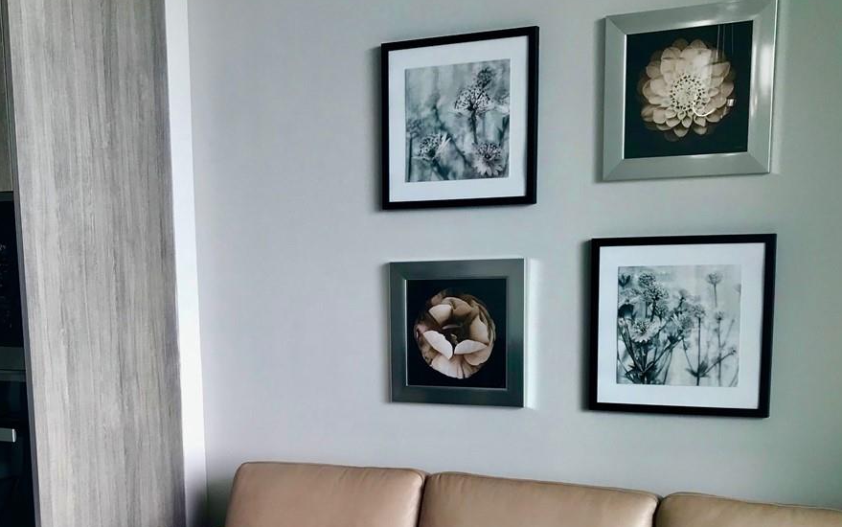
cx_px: 287
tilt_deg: -8.4
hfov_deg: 37.2
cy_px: 471
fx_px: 1240
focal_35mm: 54
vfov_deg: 23.4
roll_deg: +2.1
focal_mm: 3.99
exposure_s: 1/120
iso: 25
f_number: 1.8
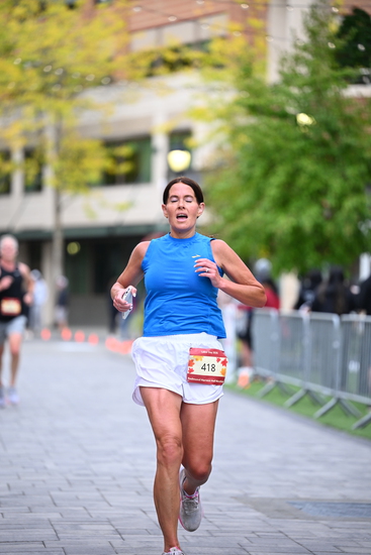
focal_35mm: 155
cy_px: 278
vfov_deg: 13.2
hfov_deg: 8.9
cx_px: 186
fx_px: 2394
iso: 1000
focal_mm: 155
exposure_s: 1/1600
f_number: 2.8
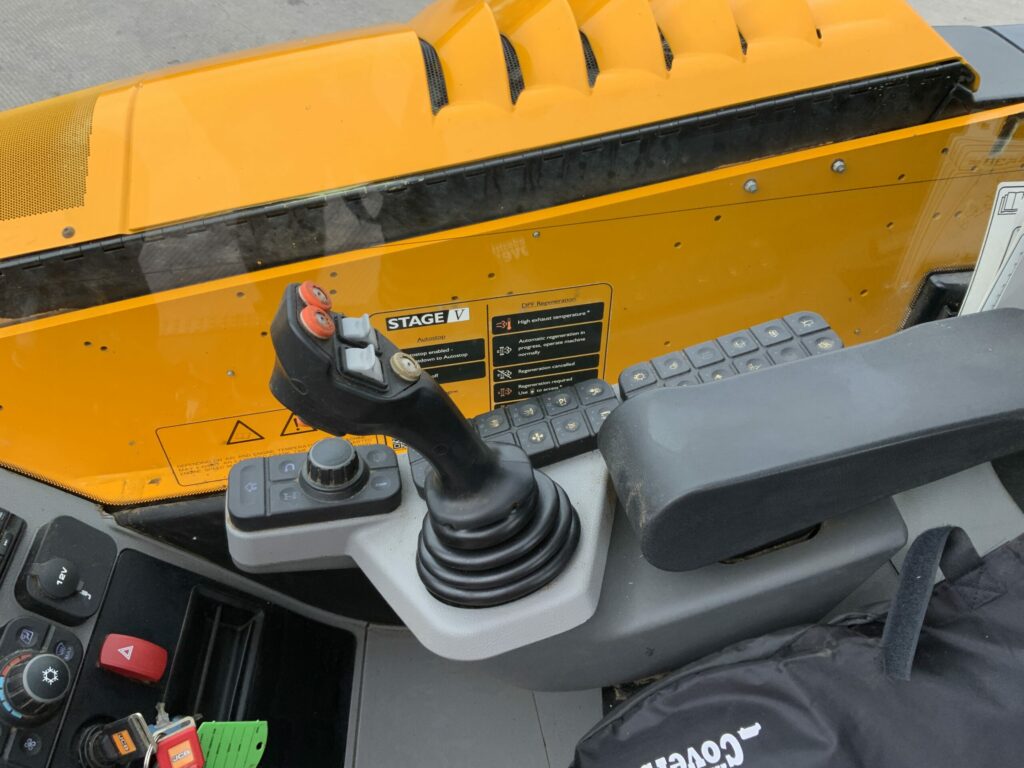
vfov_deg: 48.2
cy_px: 384
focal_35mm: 29
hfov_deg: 61.7
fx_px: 858
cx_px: 512
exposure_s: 1/324
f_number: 1.8
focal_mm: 3
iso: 16
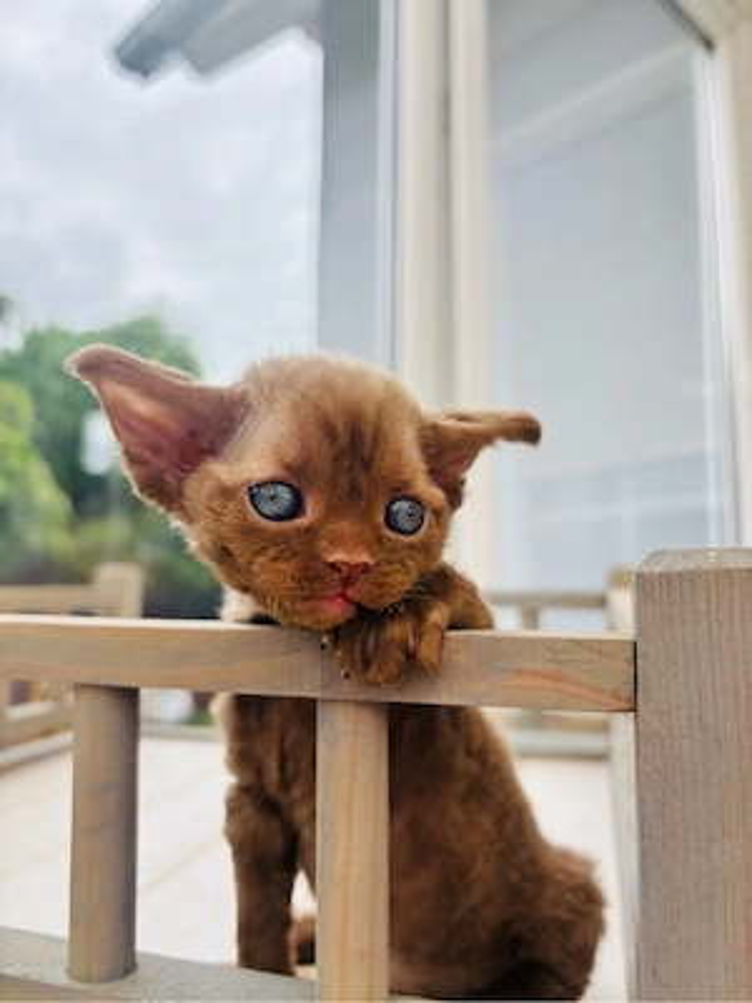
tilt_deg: +5.2
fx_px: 753
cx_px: 376
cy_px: 502
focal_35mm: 26
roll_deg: -0.6
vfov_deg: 67.3
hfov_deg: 53.1
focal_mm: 5.96
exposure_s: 1/299
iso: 50
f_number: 1.6
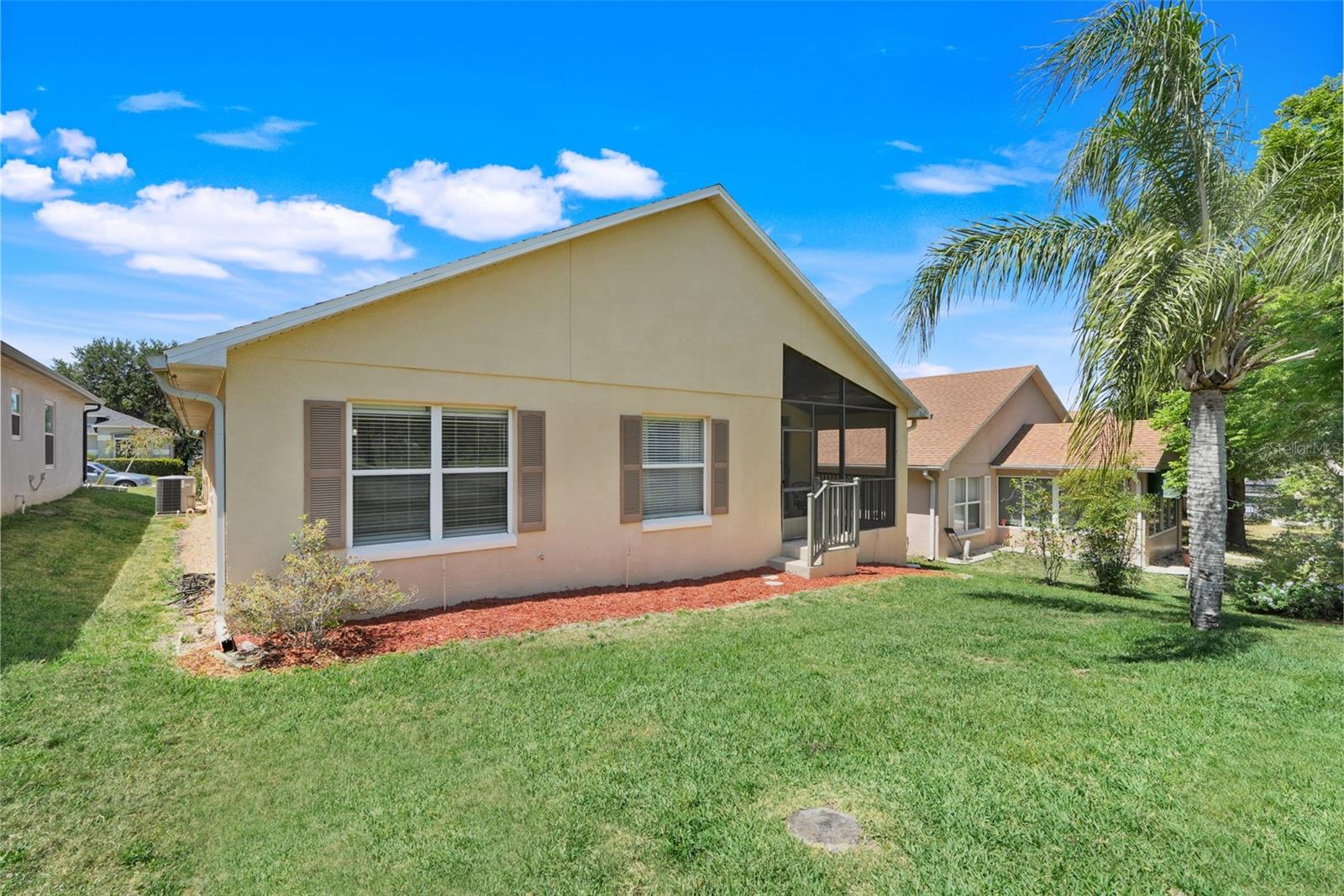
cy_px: 448
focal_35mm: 16
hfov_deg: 96.7
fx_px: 597
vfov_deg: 73.7
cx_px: 672
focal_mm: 16
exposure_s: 1/50
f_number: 9
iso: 250
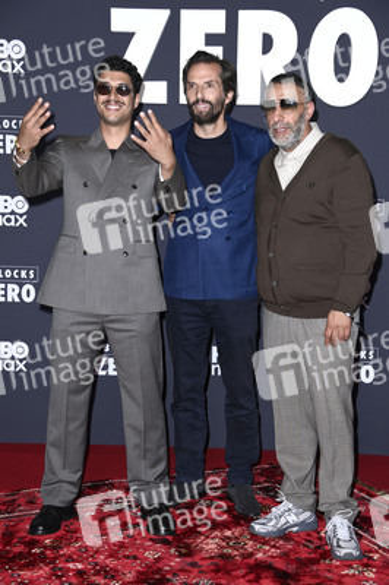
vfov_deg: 28.1
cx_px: 194
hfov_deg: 18.9
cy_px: 292
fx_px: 1169
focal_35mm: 72
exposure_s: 1/250
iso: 1000
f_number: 5.6
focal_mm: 72
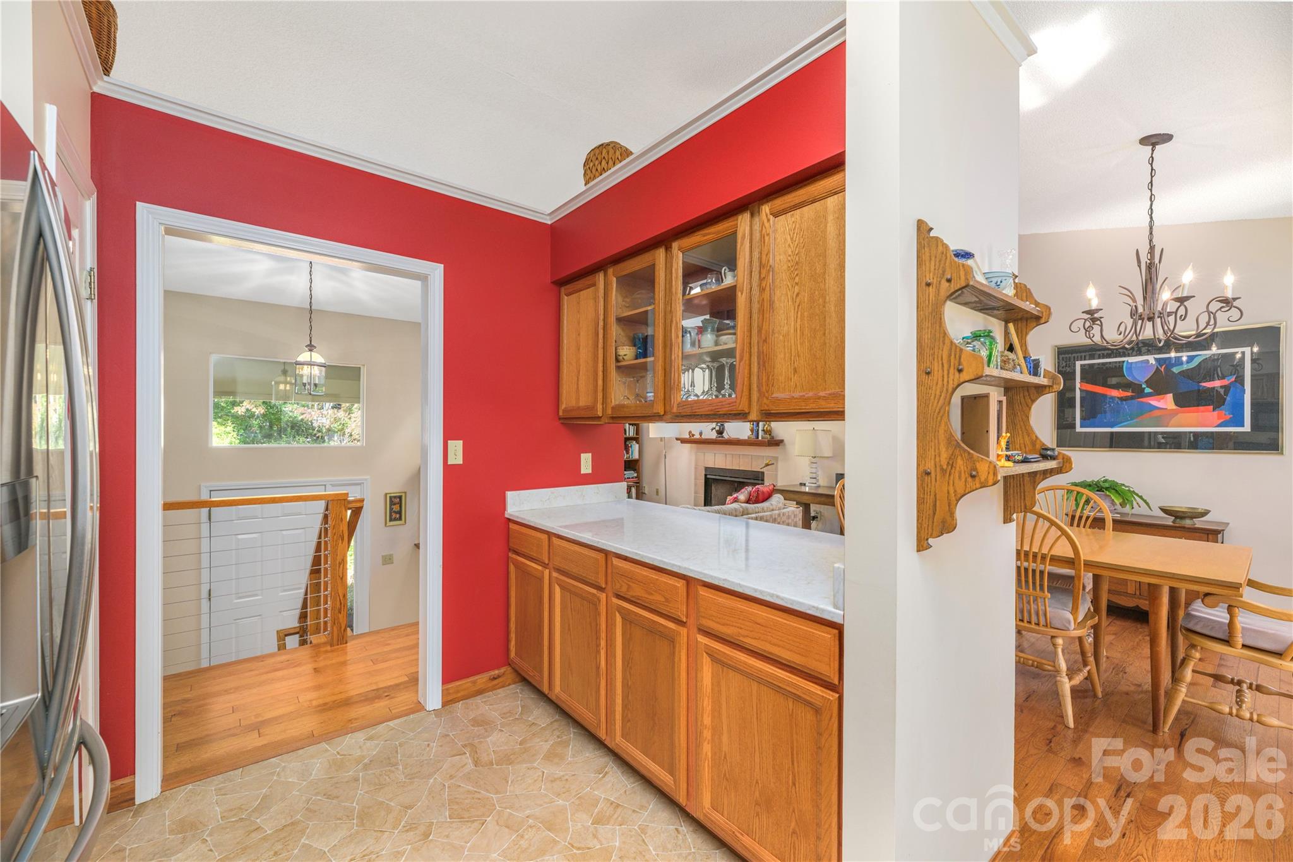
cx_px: 646
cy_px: 431
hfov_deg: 104.3
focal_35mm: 14
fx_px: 503
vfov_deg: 81.2
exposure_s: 1/125
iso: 320
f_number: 8
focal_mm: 14
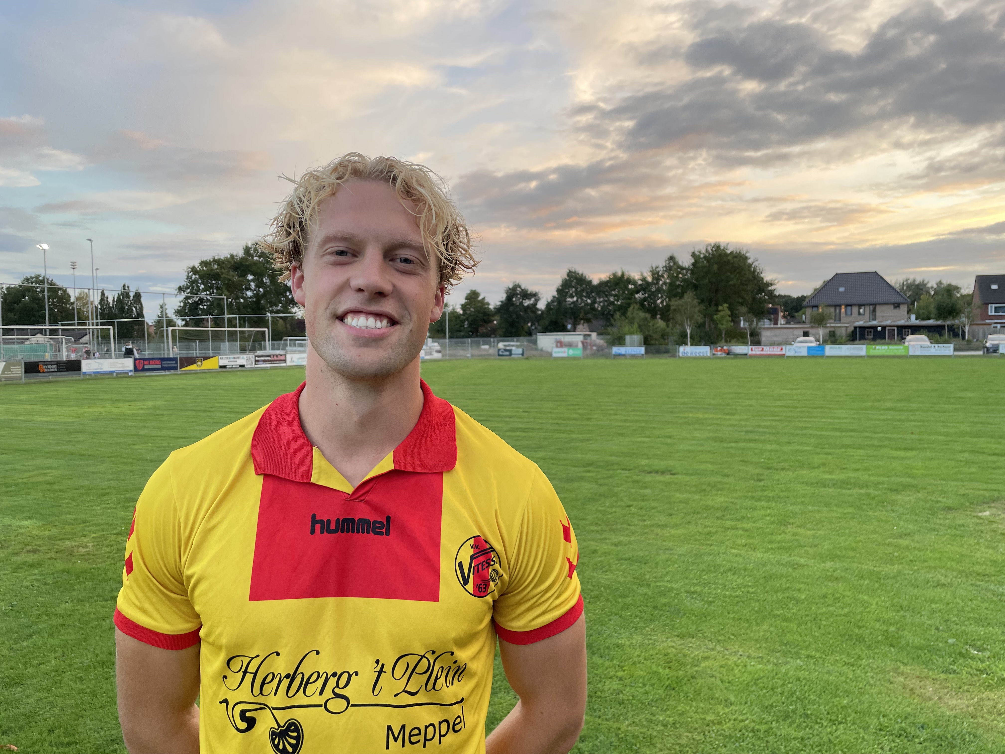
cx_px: 502
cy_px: 377
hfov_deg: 67.3
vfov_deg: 53.1
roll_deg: +1.1
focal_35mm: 26
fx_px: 755
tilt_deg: -2.7
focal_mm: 4.2
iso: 40
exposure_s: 1/121
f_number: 1.6
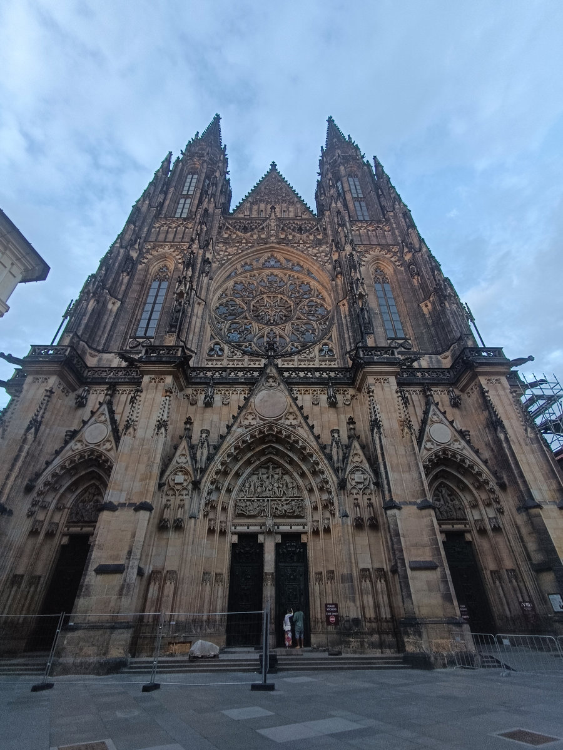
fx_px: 347
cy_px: 375
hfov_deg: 78.1
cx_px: 282
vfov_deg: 94.5
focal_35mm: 16
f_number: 2.2
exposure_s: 1/100
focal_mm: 1.66
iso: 127
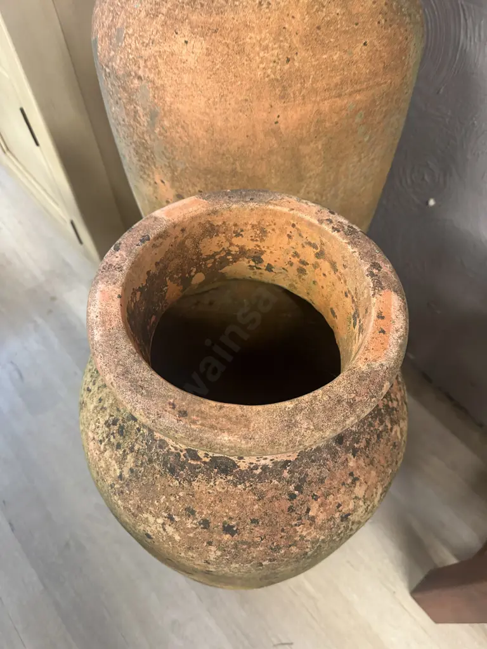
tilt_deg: -57.5
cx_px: 244
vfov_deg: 71.6
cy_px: 324
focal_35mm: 24
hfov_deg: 56.8
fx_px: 450
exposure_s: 1/50
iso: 400
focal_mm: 6.86
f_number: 1.78
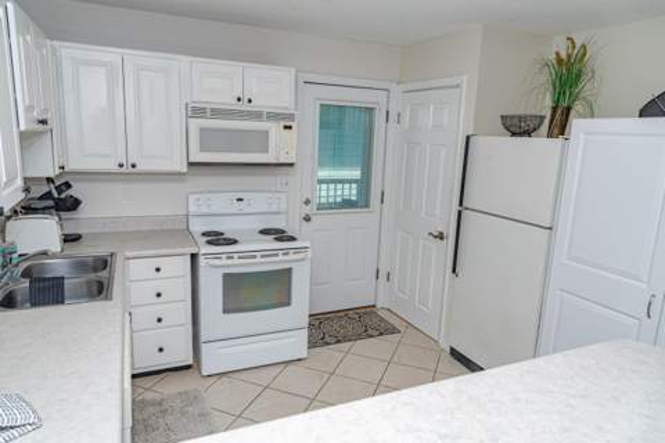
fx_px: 443
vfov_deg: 53.1
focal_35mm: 24
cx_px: 332
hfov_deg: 73.7
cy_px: 222
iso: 400
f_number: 7.1
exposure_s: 1/125
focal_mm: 24
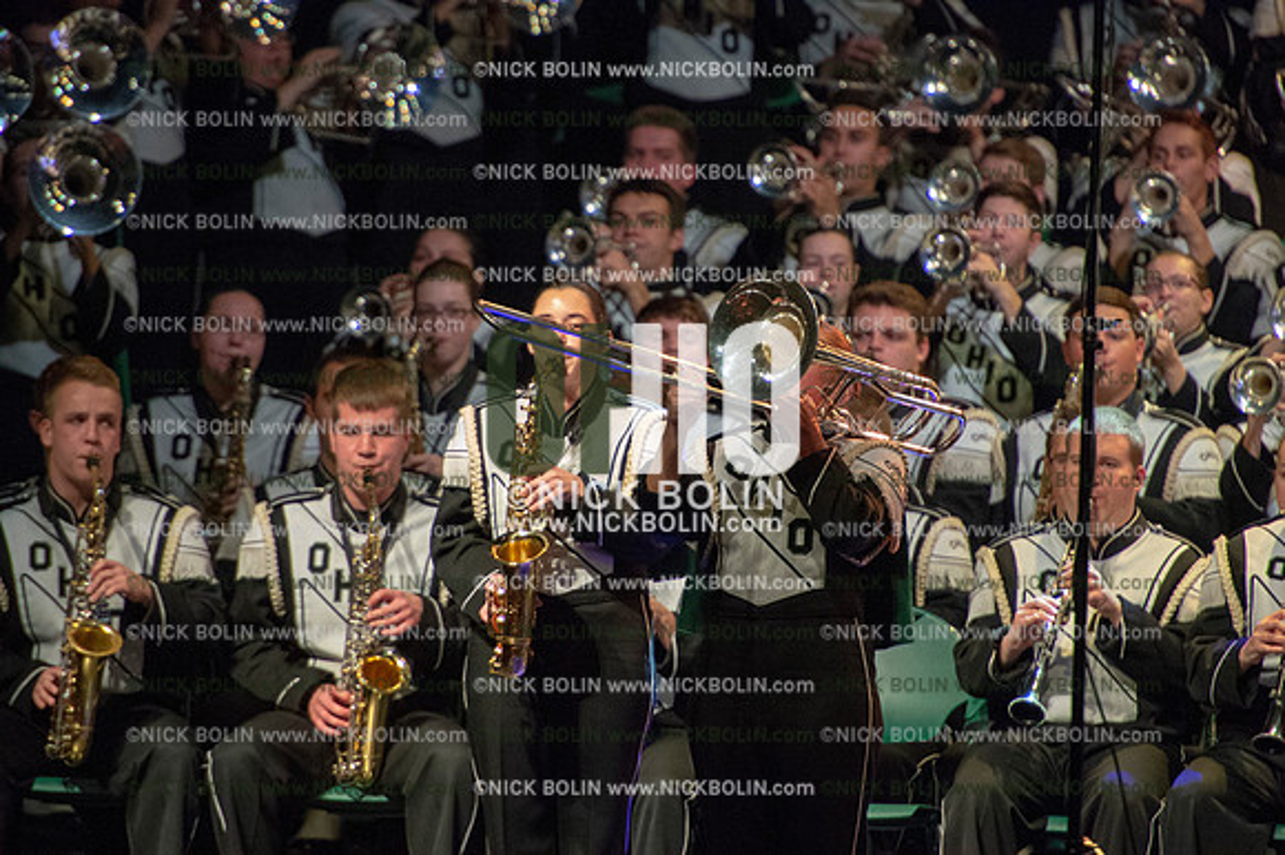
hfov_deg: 5.2
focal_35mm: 400
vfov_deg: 3.4
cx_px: 642
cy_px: 428
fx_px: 14269
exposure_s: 1/250
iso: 8000
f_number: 5.6
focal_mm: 400
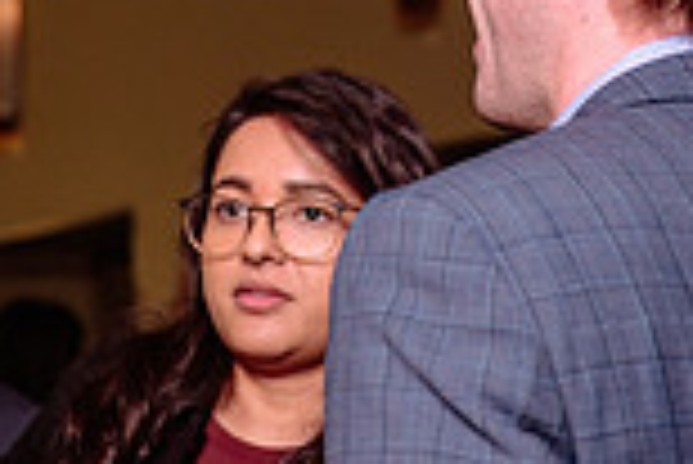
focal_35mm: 147
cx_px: -81
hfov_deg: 13.6
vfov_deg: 9.3
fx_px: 2832
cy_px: 408
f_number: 3.2
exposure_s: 1/100
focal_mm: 39
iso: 800
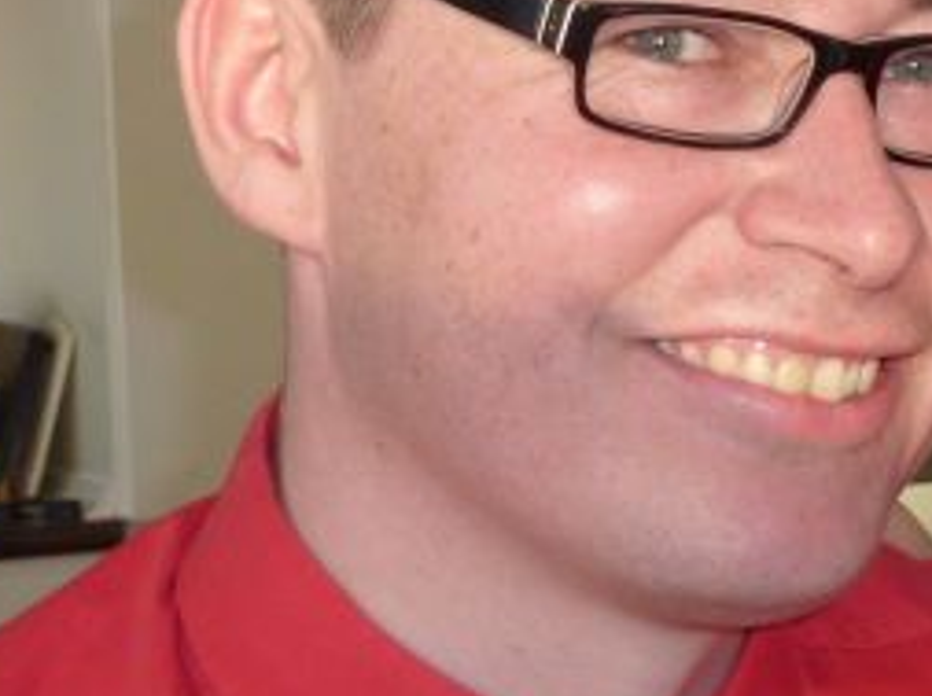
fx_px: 4087
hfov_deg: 12.6
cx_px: 1182
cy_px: 74
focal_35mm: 152
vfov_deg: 9.7
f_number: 3.8
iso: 80
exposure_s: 1/30
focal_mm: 7.9
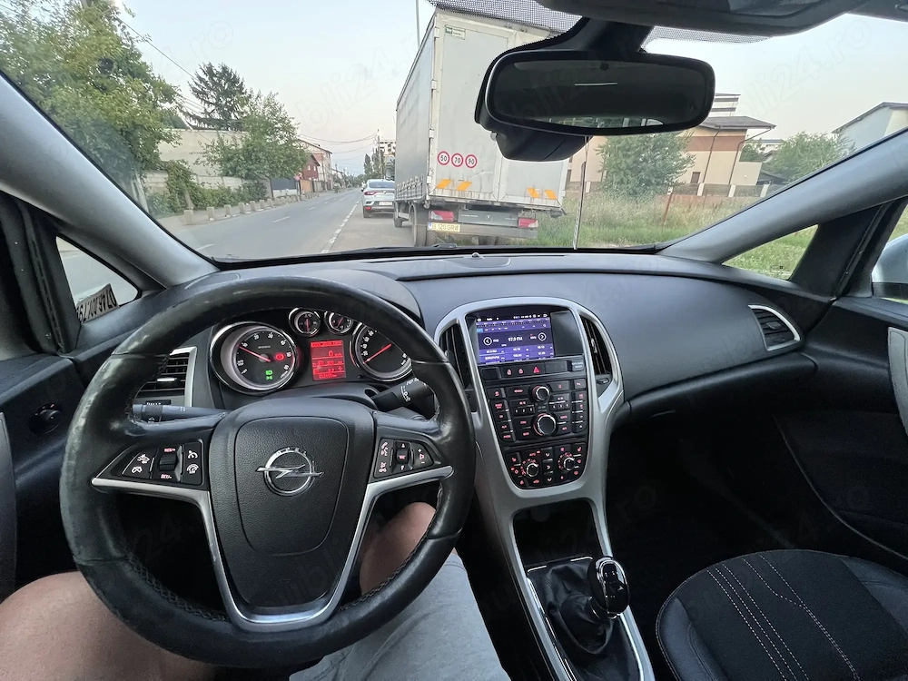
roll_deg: -1.2
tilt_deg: -23.3
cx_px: 454
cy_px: 340
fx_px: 341
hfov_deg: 106.2
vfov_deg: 89.9
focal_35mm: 13
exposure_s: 1/50
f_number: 1.8
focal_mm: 1.57
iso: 500
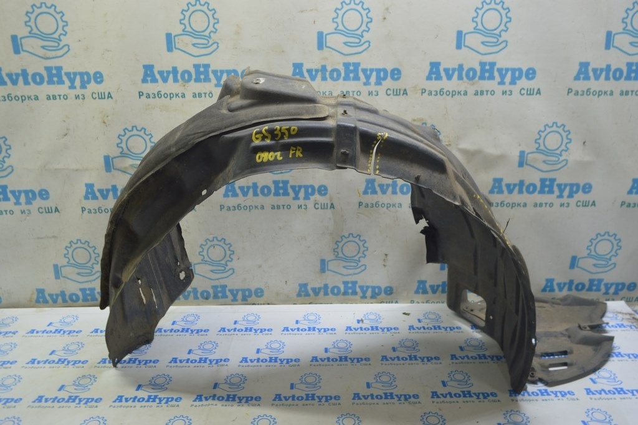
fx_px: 478
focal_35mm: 27
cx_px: 319
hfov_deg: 67.4
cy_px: 212
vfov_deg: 47.9
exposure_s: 1/20
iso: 400
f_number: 5.6
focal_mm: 18
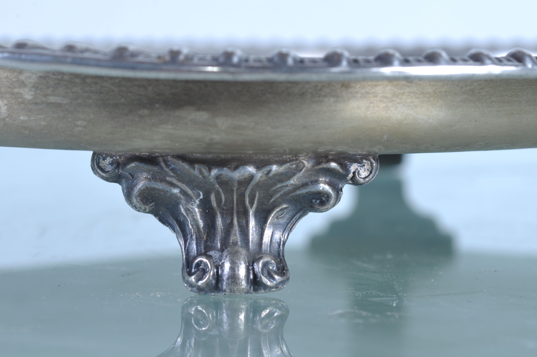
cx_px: 268
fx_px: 2346
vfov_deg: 8.7
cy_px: 178
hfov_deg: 13.1
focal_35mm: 158
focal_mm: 105
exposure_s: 1/100
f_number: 16
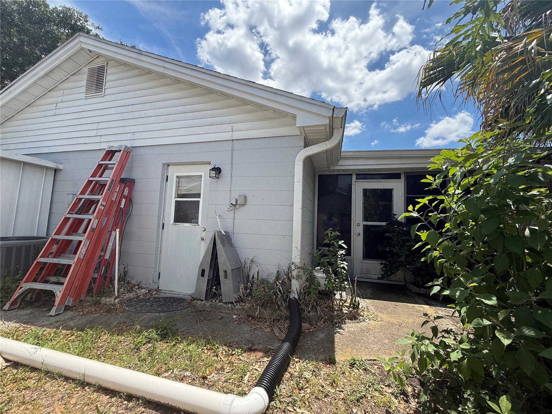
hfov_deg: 102.1
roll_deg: -2.1
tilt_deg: +5.4
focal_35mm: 14
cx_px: 276
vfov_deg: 85.7
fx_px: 223
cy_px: 207
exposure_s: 1/1068
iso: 50
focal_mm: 2.22
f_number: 2.2
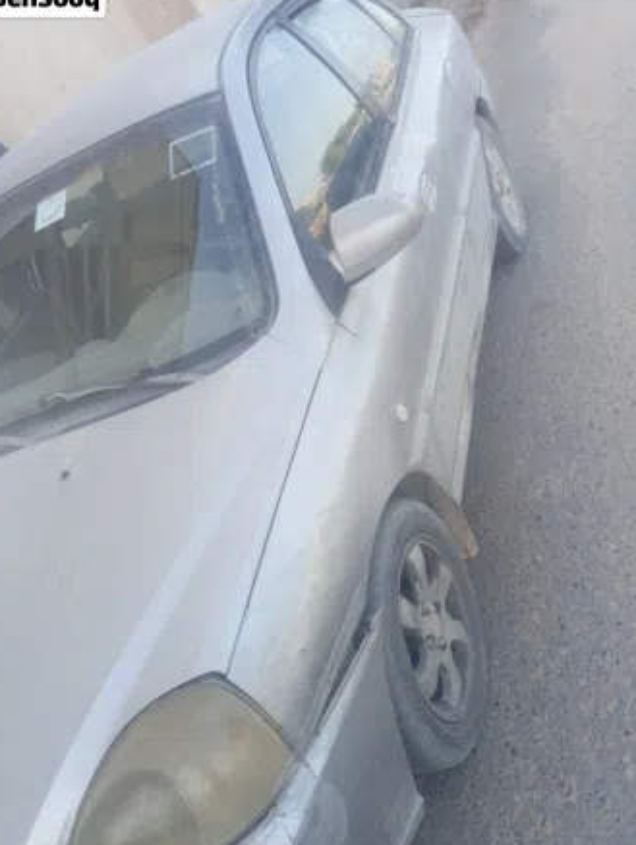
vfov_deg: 53.8
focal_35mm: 34
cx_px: 344
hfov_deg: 41.9
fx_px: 831
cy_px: 453
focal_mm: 4.22
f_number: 1.8
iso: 138
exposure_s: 1/100
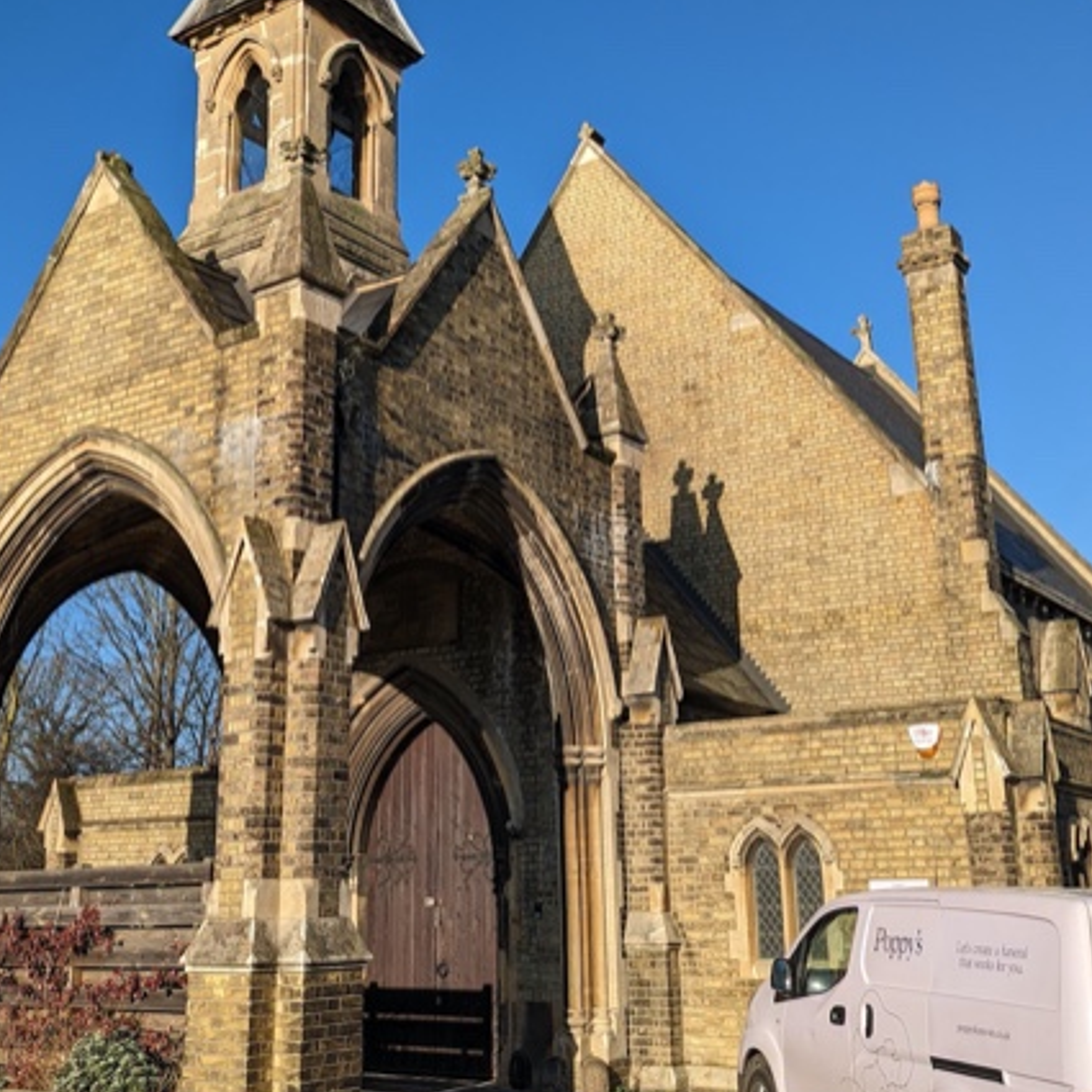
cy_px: 501
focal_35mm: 40
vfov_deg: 41.8
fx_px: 1428
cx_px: 501
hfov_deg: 41.8
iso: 46
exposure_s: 1/2358
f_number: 1.85
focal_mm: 6.81
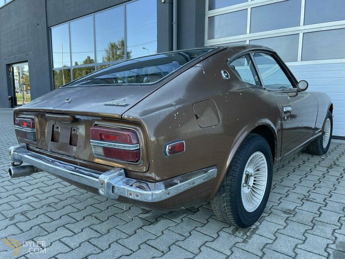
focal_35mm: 26
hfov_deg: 67.3
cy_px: 130
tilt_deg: -8.5
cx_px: 172
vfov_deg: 53.1
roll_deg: -0.2
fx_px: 259
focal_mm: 4.2
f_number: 1.6
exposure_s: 1/128
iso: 32
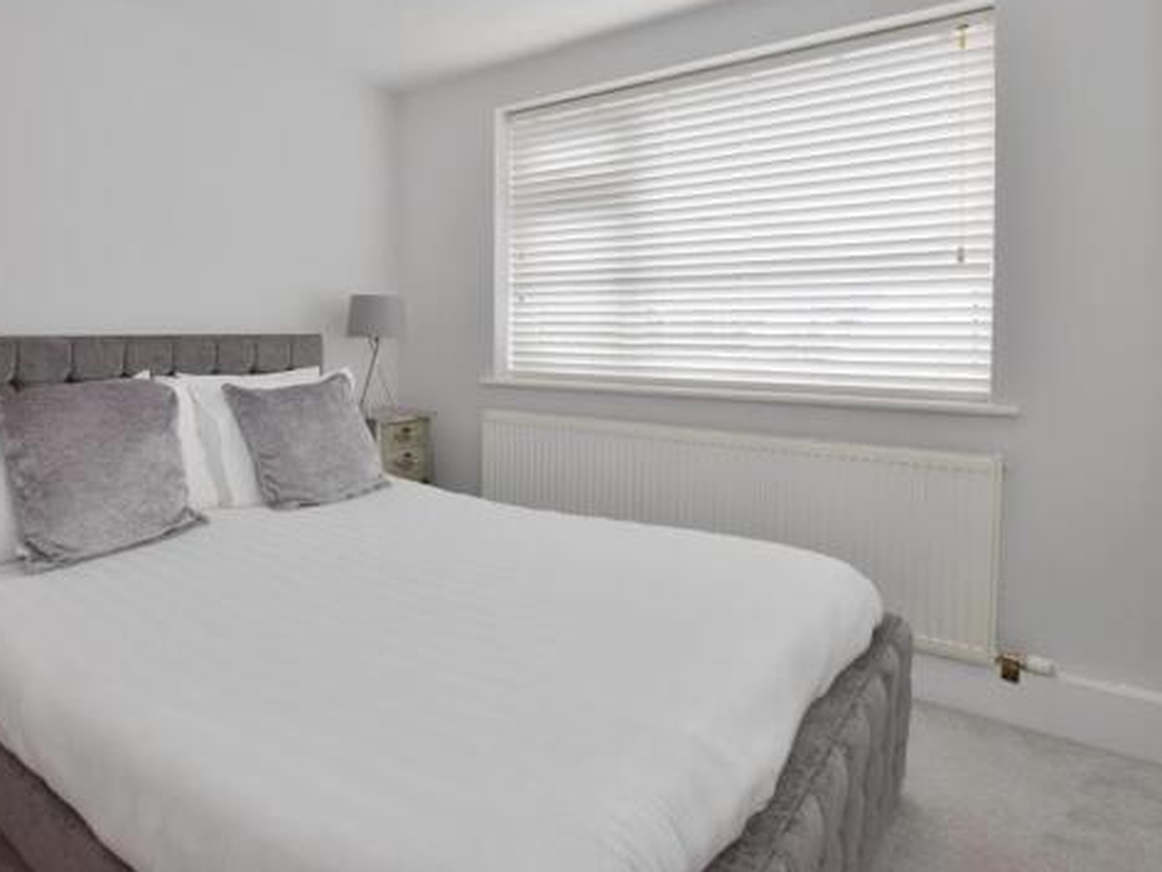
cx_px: 418
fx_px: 672
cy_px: 350
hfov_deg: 79.8
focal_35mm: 20
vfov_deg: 65.4
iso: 400
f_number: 11
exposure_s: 1/20
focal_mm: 10
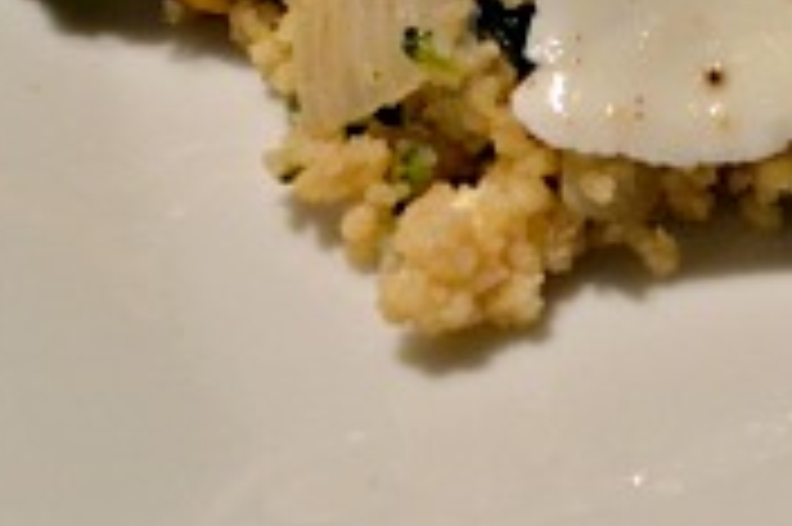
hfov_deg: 15.1
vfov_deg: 9.9
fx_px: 2923
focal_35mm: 133
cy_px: -292
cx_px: 850
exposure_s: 1/15
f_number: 4.2
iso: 640
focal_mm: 26
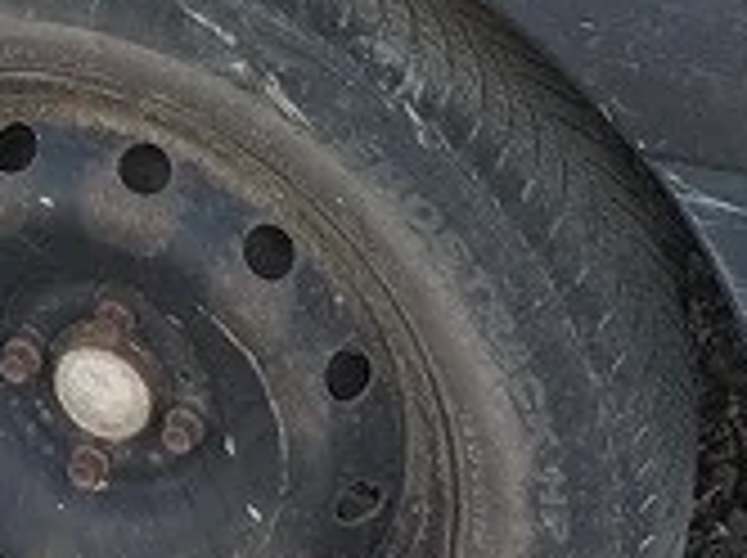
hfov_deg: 12.8
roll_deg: -1.3
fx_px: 3125
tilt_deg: -20.9
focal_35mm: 145
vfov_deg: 9.2
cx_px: -432
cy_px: -788
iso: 64
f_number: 1.78
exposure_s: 1/159
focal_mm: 6.76
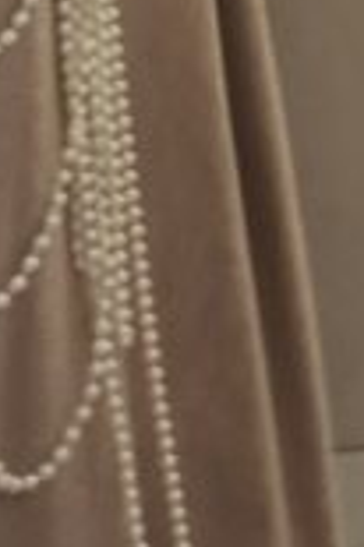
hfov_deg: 7.4
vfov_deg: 9.9
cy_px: -1073
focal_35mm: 158
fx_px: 2402
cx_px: 1170
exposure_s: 1/33
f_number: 1.8
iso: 250
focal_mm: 5.54
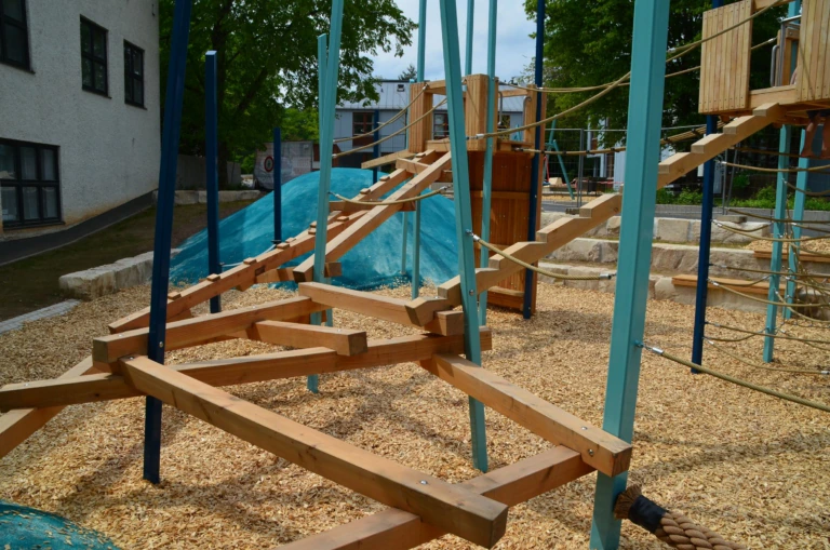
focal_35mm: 27
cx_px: 415
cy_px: 275
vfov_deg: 47.8
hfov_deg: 67.5
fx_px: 621
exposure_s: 1/500
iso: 200
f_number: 11
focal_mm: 18
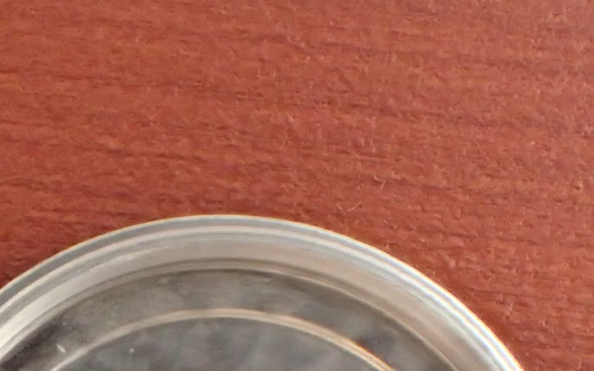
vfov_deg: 10.6
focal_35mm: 119
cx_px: -195
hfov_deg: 16.5
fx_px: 1927
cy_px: 546
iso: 1250
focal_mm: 7.34
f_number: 4
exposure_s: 1/40
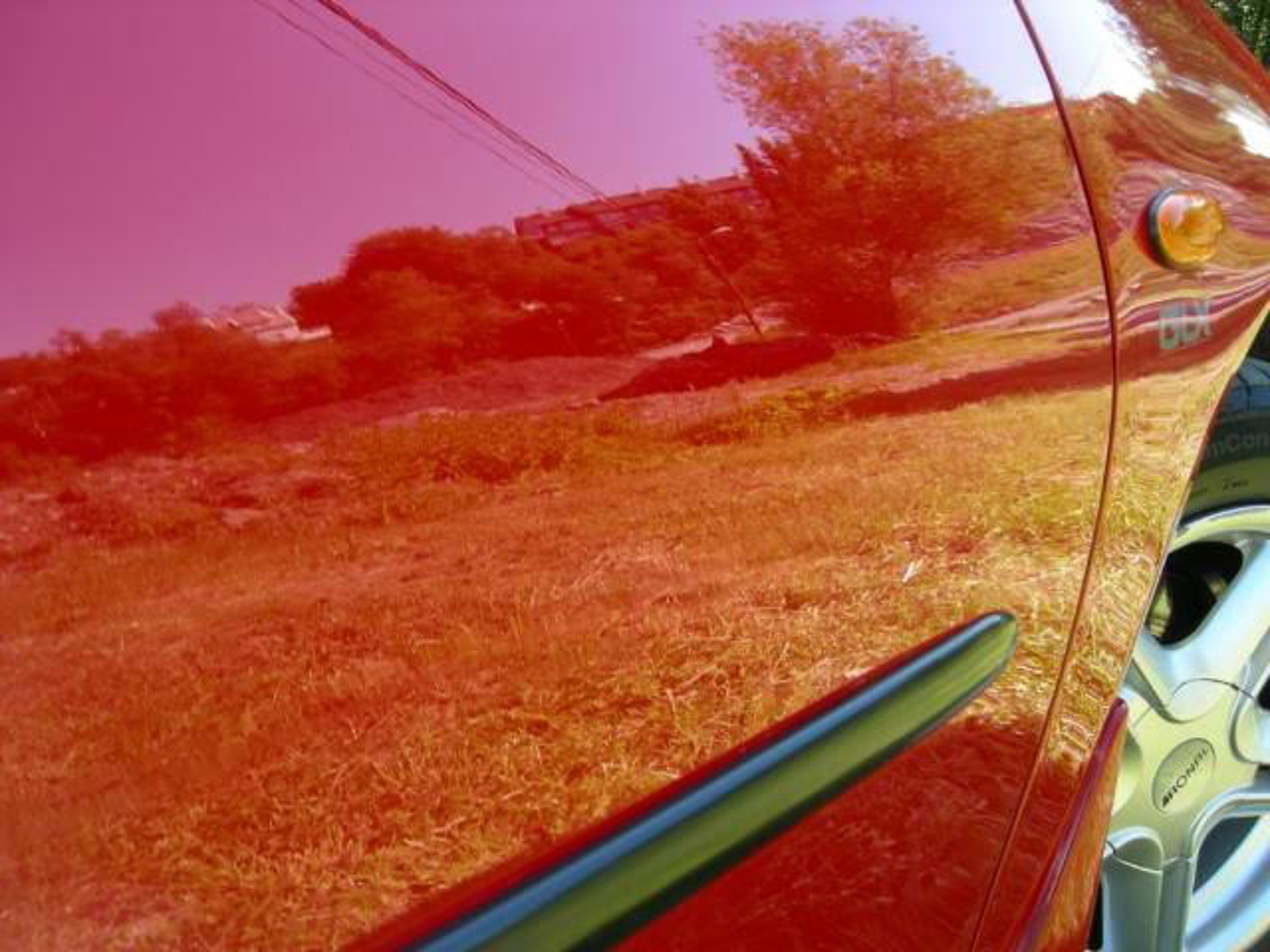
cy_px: 476
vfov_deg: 39.7
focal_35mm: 36
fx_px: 1321
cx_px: 635
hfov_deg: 51.4
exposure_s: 1/75.2
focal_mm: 7.5
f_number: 3.8
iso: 64
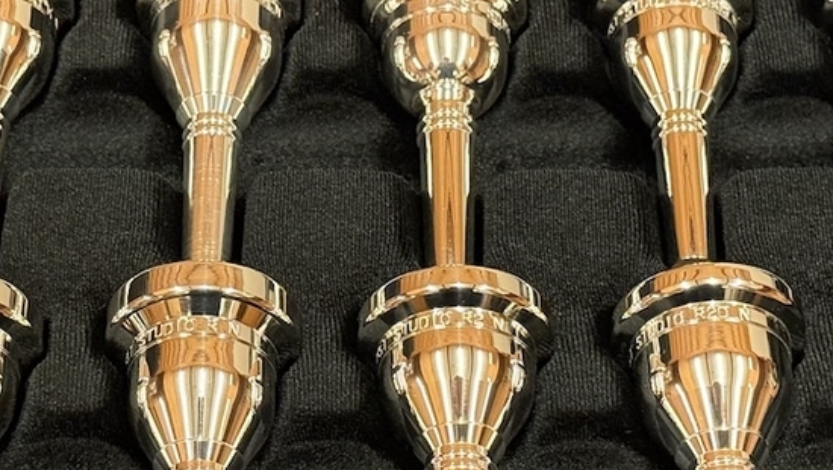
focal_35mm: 114
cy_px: 280
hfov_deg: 18.7
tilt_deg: -50.3
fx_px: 2519
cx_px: 315
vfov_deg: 10.6
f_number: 1.78
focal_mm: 6.76
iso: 500
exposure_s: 1/40
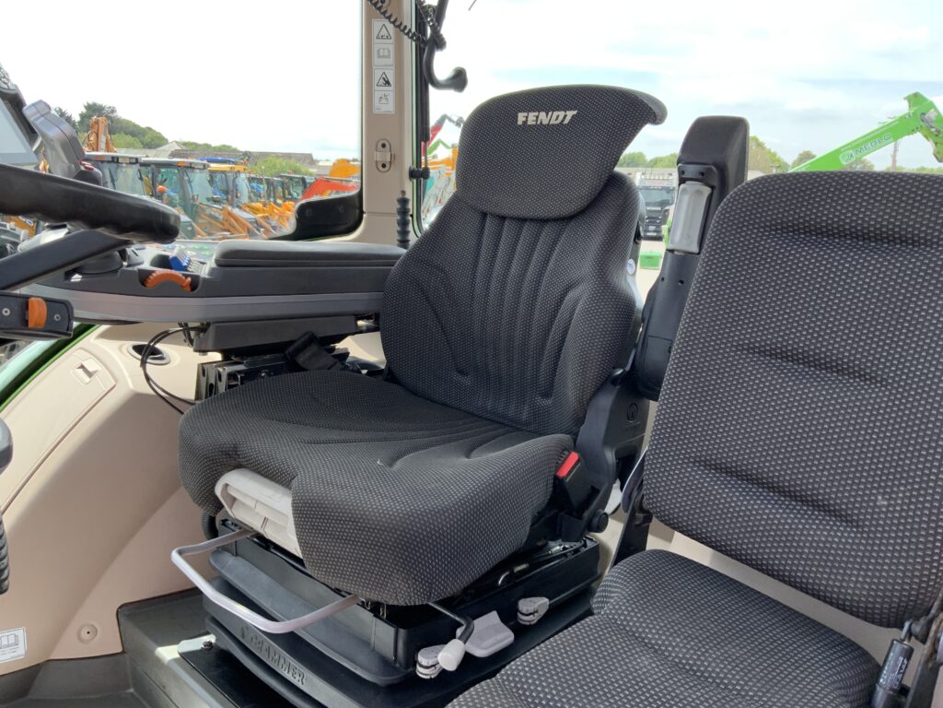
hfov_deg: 61.7
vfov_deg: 48.2
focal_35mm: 29
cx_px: 472
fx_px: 790
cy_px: 354
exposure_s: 1/256
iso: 16
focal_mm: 3
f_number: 1.8
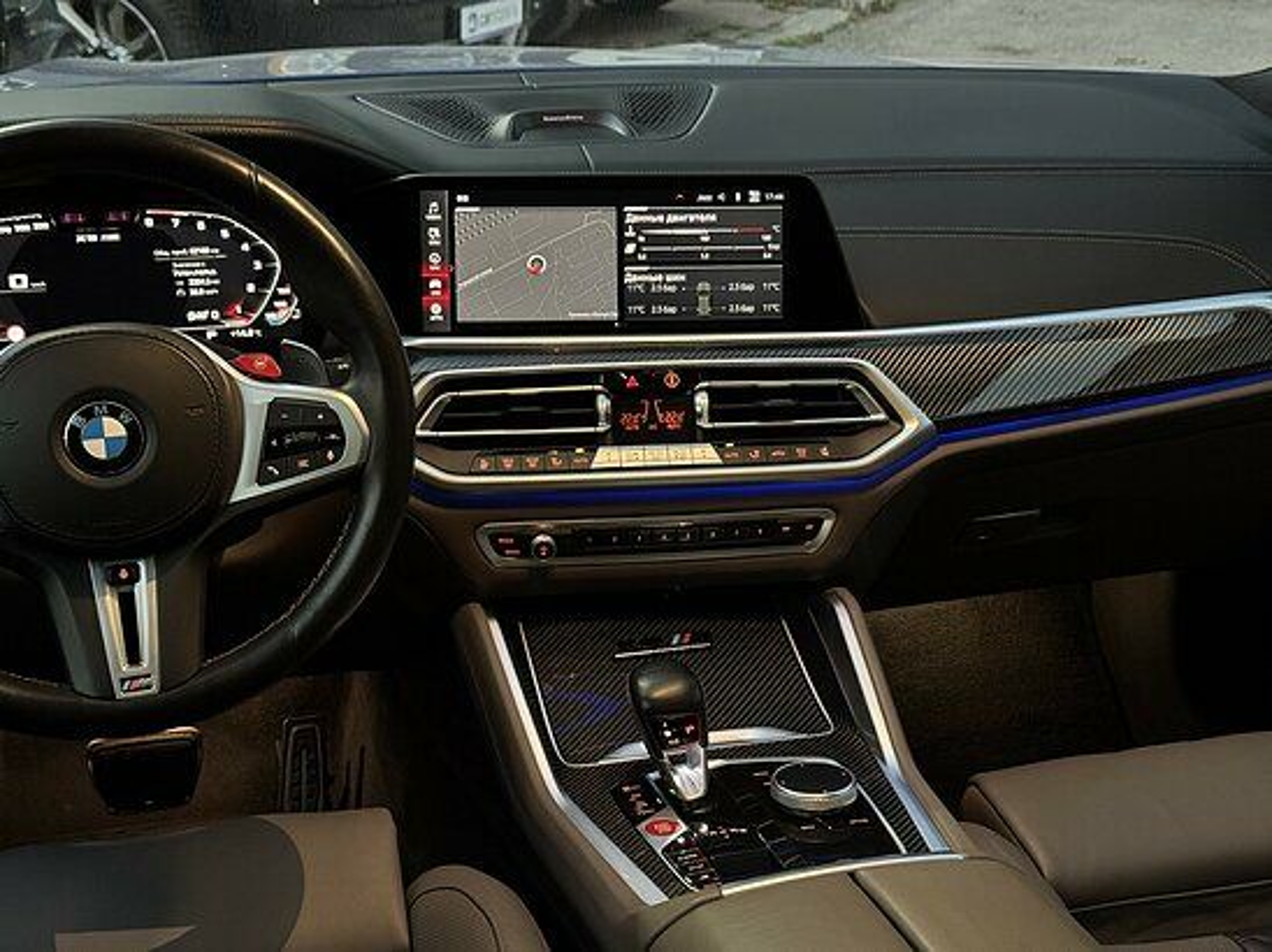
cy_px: 476
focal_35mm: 48
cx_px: 636
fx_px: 1762
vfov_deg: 30.2
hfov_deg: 39.7
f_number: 1.78
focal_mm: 6.76
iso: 800
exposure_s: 1/20
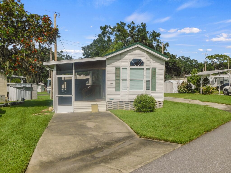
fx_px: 200
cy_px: 86
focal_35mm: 30
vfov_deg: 46.8
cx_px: 116
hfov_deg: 60.0
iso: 125
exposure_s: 1/500
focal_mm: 5.3
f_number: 6.4
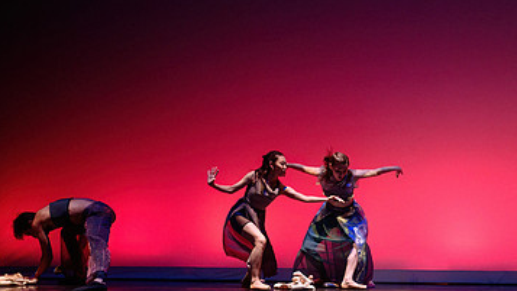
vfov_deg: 22.3
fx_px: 727
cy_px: 240
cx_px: 517
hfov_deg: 35.4
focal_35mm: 53
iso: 1000
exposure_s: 1/400
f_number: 1.4
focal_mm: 24
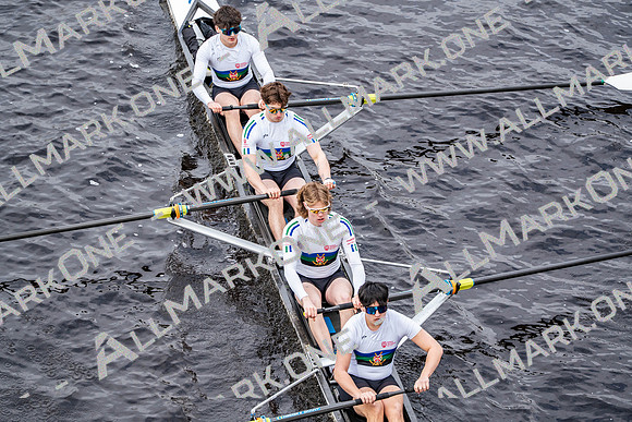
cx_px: 316
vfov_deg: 6.9
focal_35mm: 200
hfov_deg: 10.3
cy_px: 211
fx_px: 3512
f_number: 2.8
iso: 400
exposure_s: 1/2000
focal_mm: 200
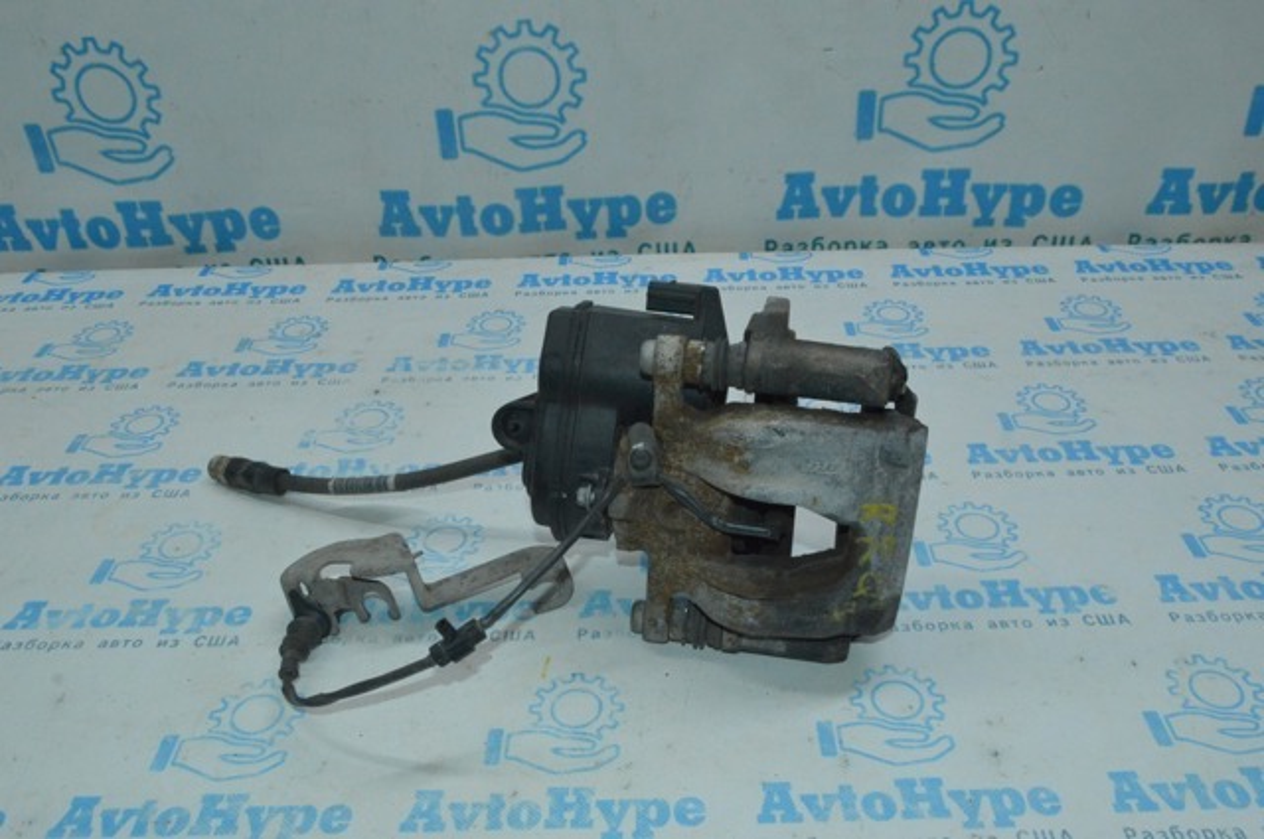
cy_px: 420
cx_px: 632
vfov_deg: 43.5
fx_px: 1052
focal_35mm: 30
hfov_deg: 62.0
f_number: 16
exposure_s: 1/125
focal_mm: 20
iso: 3600
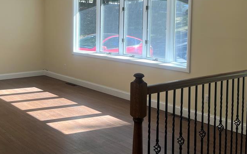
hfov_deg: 43.5
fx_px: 303
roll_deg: +1.3
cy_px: 39
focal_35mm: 45
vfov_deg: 28.2
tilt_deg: -3.3
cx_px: 74
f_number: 1.6
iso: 40
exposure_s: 1/178
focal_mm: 5.1
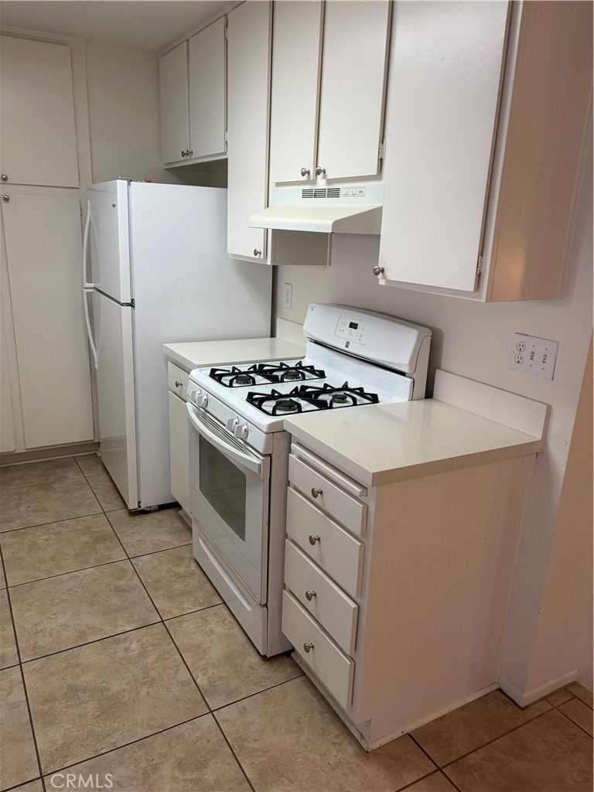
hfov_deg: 53.1
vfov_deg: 67.3
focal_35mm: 26
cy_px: 396
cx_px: 297
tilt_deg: -13.7
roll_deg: -0.7
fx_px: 595
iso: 100
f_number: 1.6
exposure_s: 1/60
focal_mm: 5.96
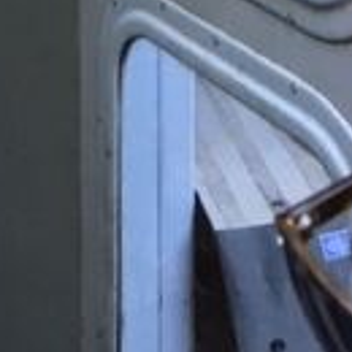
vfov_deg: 12.1
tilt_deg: -5.2
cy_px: -376
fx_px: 1450
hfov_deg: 12.7
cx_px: -255
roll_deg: +1.2
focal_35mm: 126
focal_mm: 4.15
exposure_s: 1/33
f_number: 2.2
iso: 40
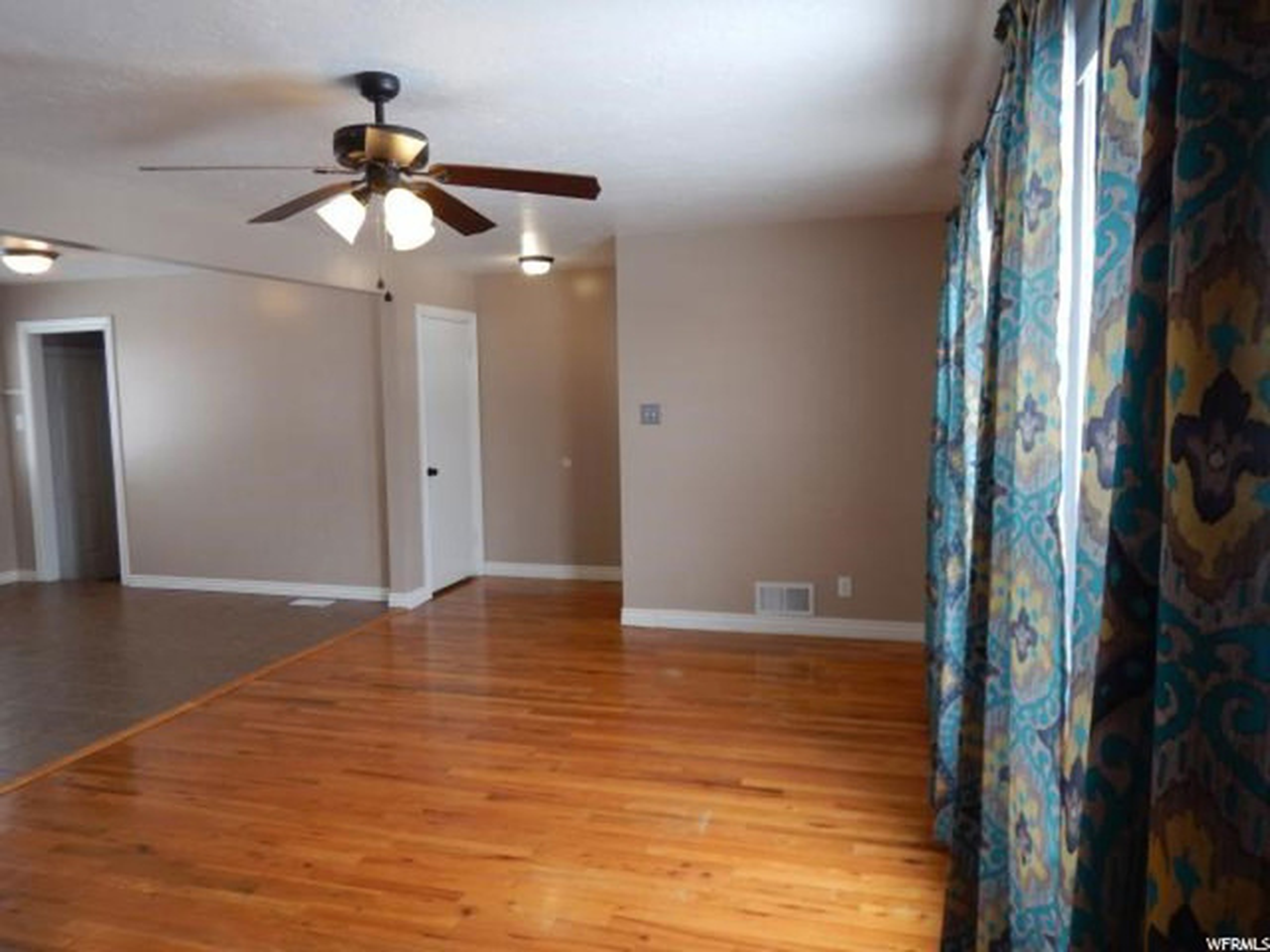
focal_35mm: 24
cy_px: 476
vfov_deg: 56.8
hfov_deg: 71.6
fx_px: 881
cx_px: 635
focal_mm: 4.3
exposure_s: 1/50
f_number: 2.8
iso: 125
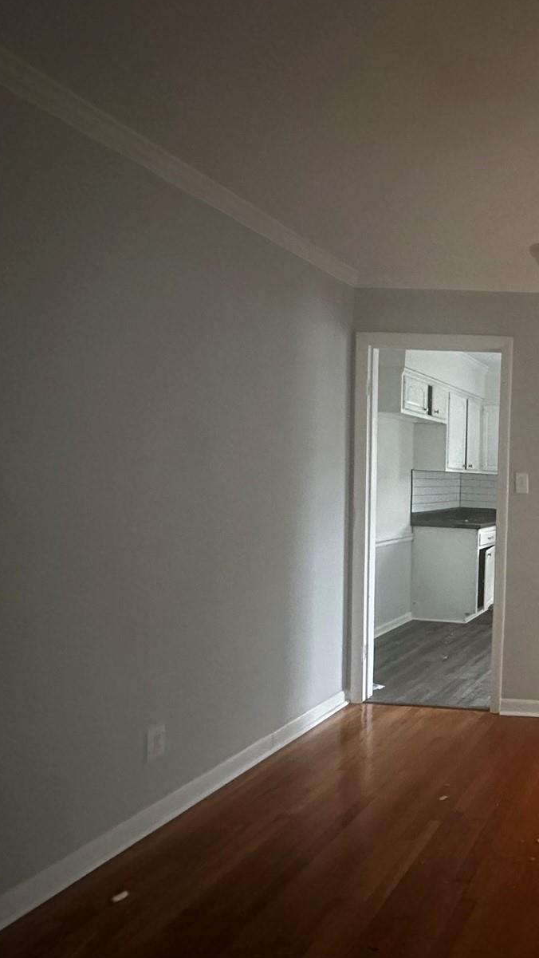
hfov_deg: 34.9
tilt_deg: -4.1
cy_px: 526
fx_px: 660
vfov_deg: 71.7
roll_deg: -2.8
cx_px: 654
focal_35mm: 26
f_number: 2.2
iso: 1250
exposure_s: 1/41
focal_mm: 2.22
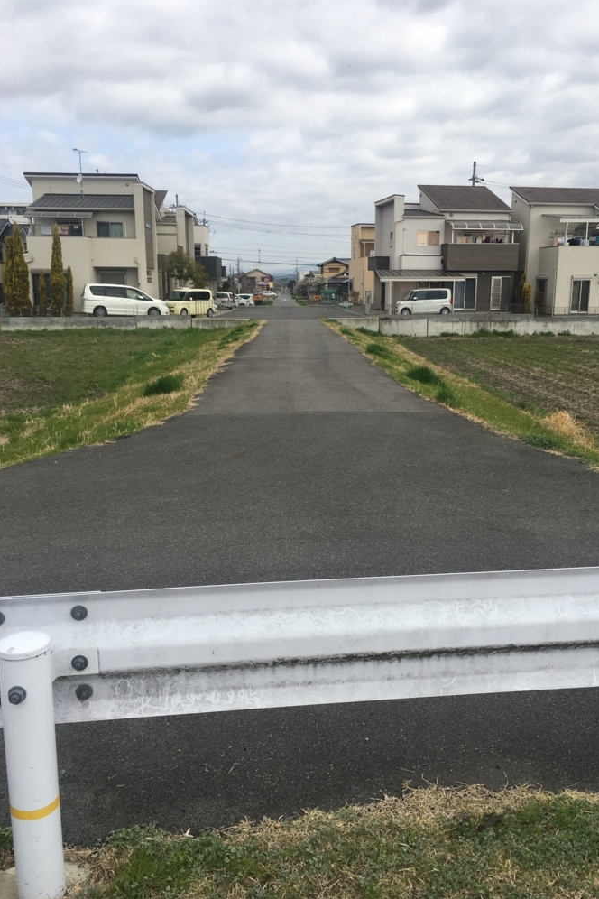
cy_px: 459
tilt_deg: -12.7
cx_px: 329
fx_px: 774
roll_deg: -2.0
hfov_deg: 42.3
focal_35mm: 31
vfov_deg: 60.3
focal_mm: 4.15
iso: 25
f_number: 2.2
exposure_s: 1/1282
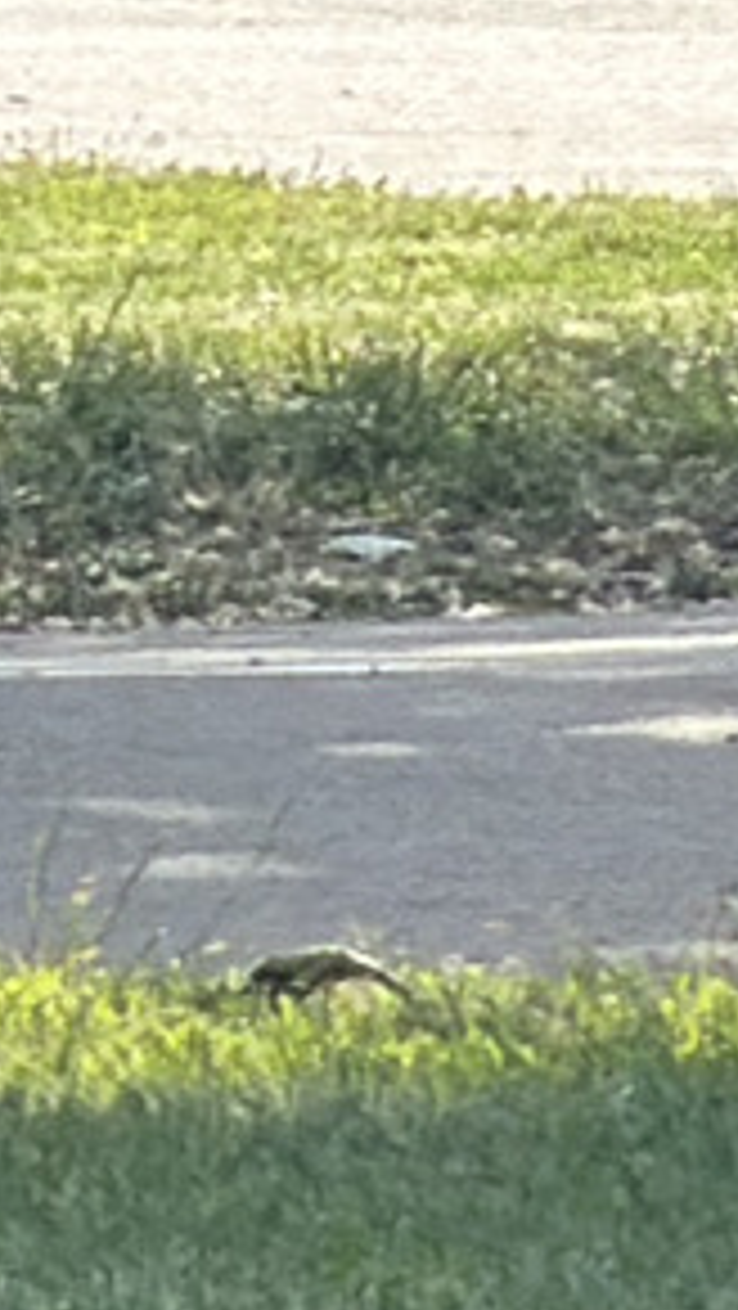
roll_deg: +0.0
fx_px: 51934
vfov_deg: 1.4
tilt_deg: +0.9
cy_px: -2039
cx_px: 1980
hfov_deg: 0.8
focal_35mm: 1495
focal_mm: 16.89
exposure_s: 1/270
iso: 50
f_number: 2.8
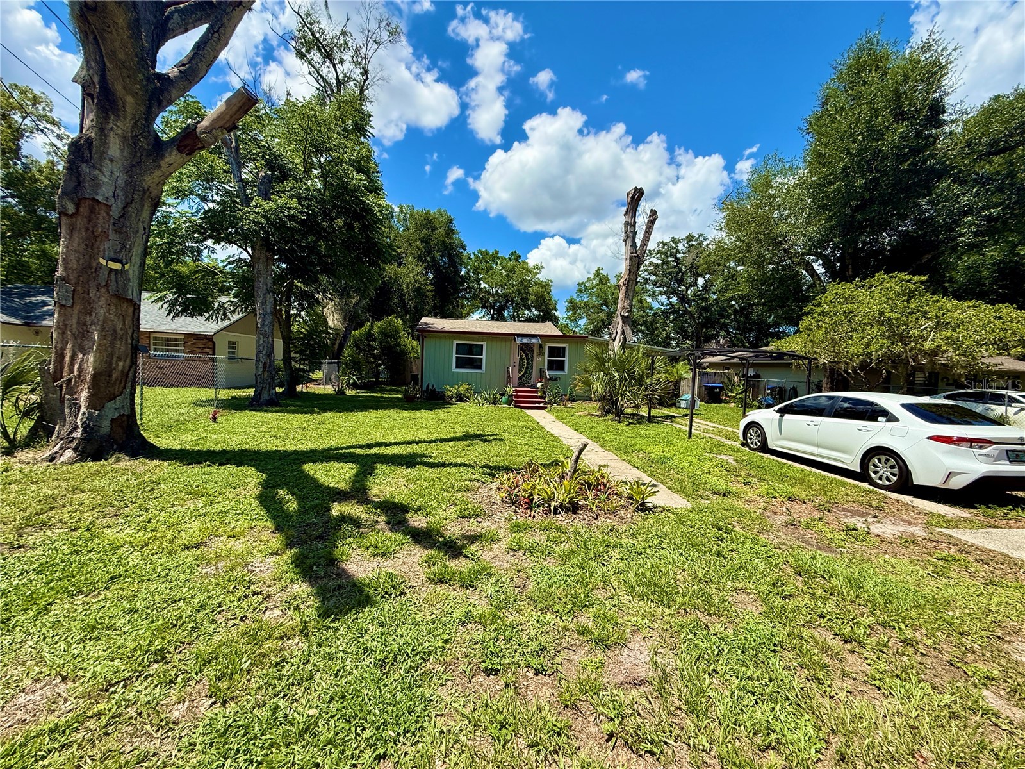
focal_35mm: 14
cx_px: 512
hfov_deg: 102.1
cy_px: 384
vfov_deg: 85.7
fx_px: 415
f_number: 2.2
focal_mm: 2.22
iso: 64
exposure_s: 1/1848
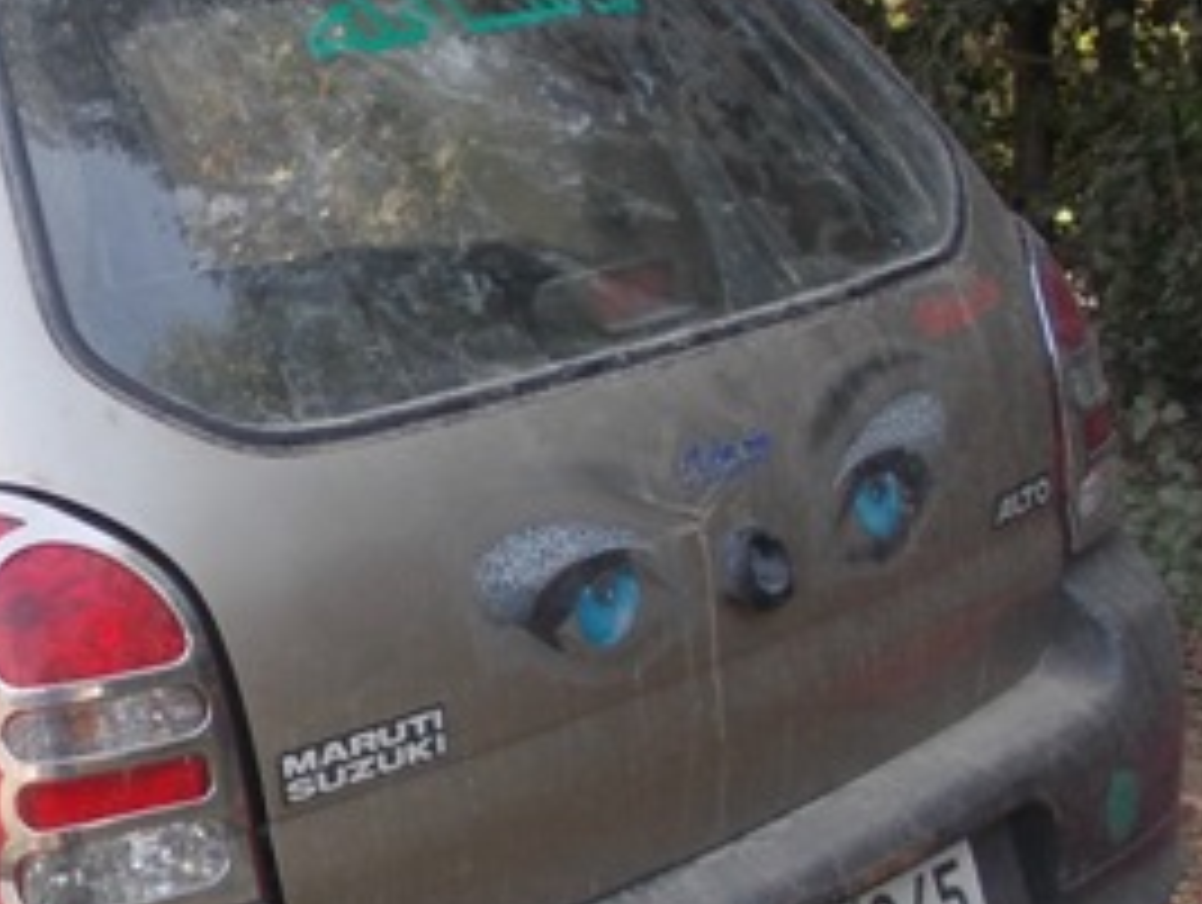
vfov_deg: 21.9
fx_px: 2330
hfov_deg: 27.3
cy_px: 607
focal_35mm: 67
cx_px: 5
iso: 80
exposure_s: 1/200
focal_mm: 4
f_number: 2.7
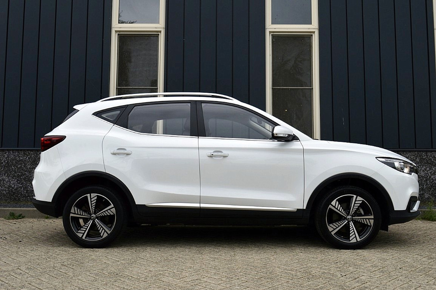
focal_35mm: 36
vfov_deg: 36.8
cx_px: 218
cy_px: 145
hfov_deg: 53.2
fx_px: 435
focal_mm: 24
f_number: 10
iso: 400
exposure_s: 1/200
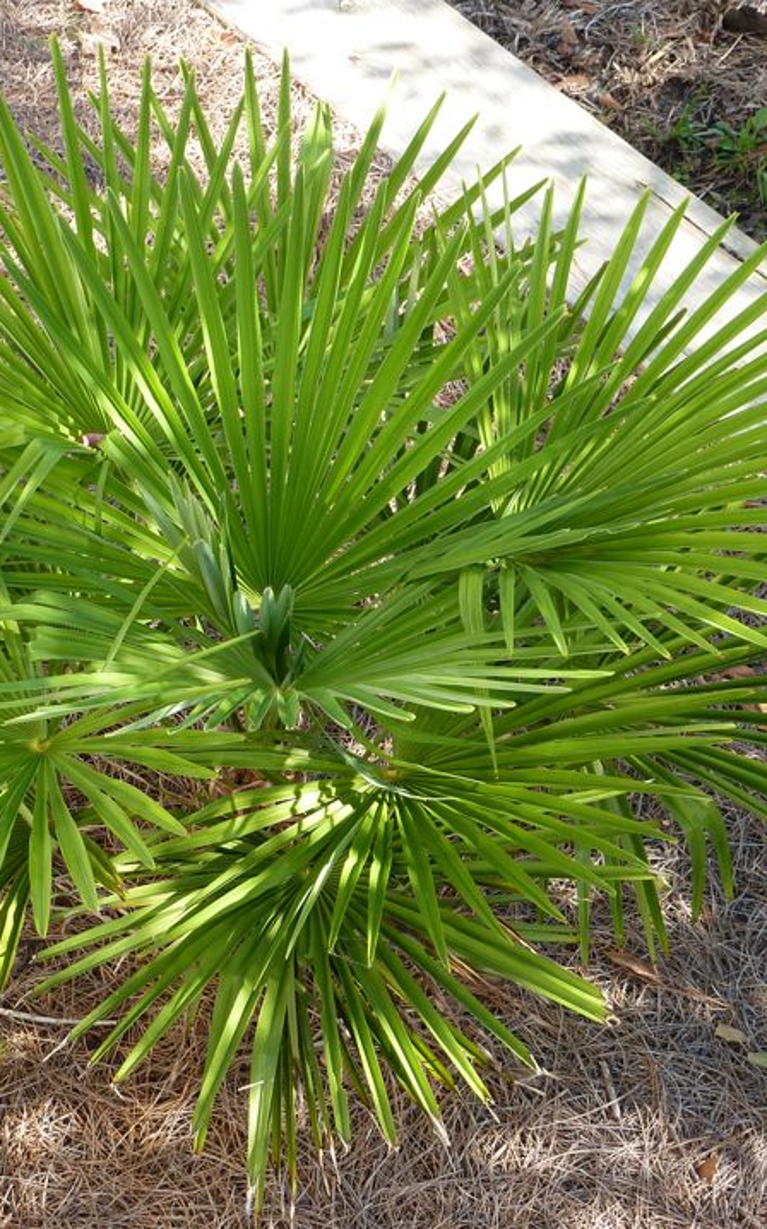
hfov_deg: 16.7
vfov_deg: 26.5
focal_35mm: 78
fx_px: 2612
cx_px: 267
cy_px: 614
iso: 80
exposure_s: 1/60
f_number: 3.9
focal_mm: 9.1
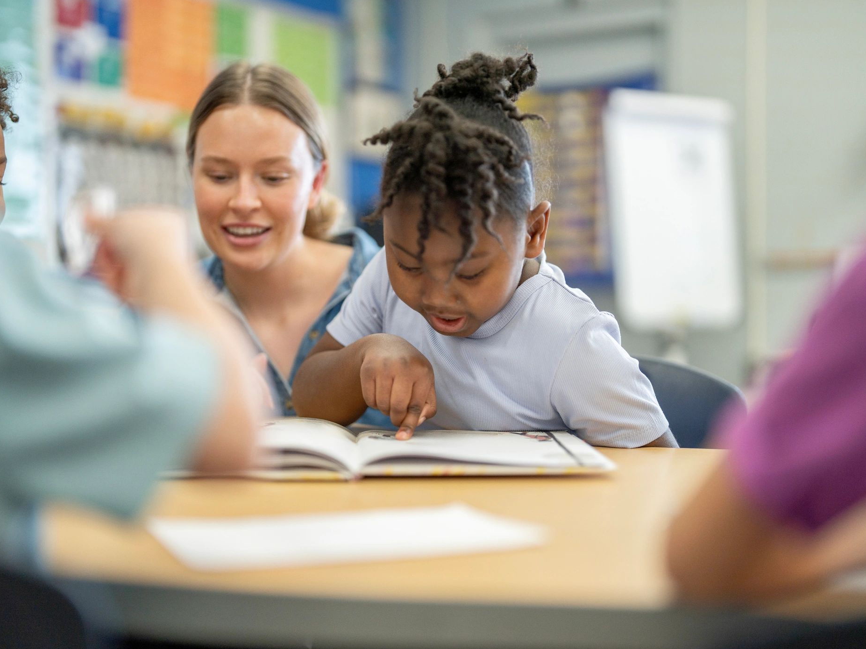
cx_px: 433
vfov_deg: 26.6
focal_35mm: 55
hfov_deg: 34.9
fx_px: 1376
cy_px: 328
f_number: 1.2
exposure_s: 1/640
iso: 200
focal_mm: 50
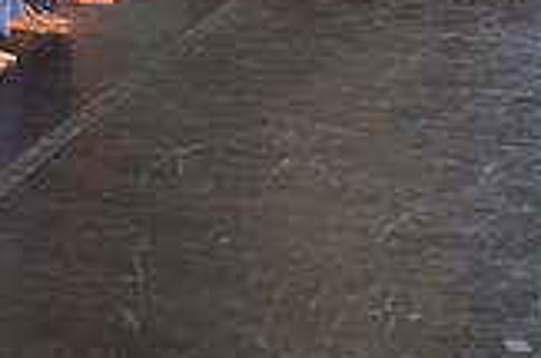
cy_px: -226
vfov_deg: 9.7
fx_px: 2025
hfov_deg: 14.6
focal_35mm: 135
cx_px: -148
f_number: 4
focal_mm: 28
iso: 6400
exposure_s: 1/250
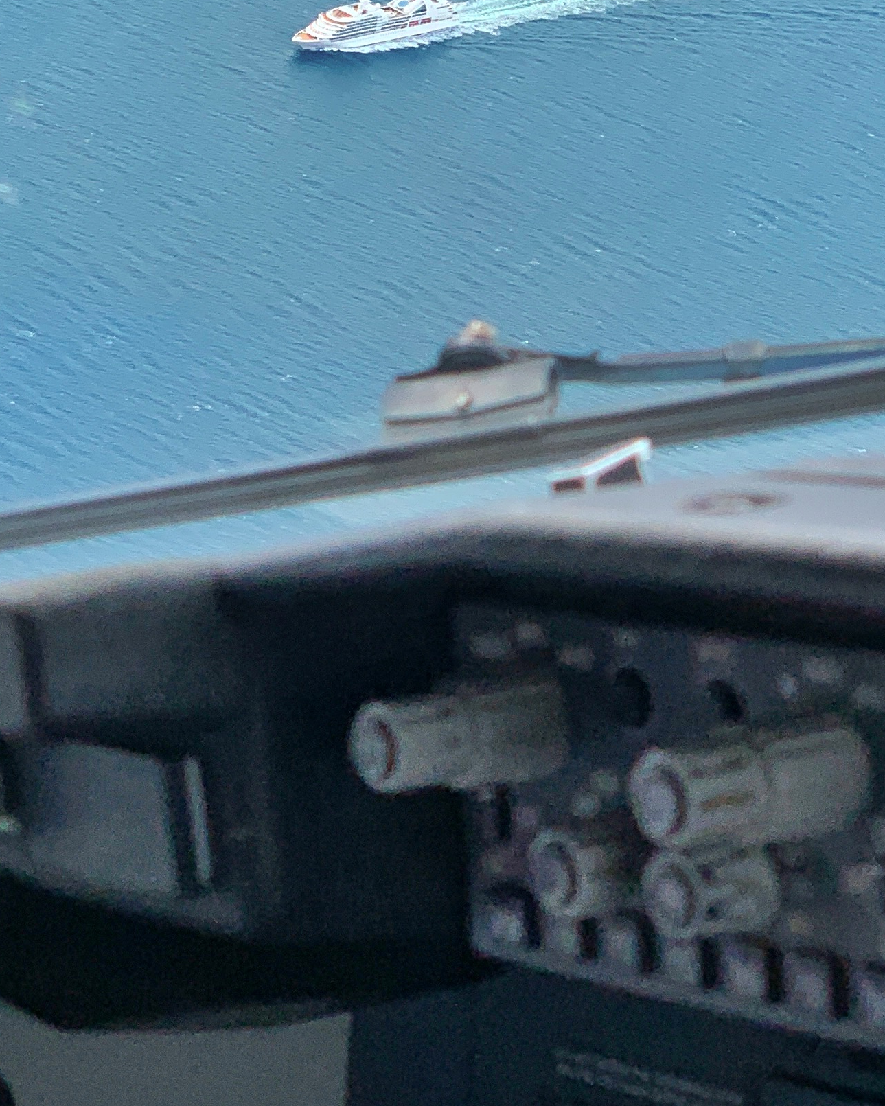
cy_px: 34
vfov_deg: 14.9
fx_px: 4158
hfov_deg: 12.1
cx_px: 314
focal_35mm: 127
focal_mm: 6
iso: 16
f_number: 2.4
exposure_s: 1/466
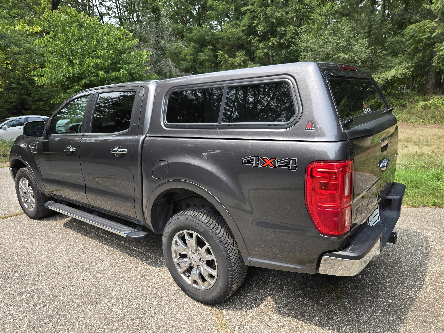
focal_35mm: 23
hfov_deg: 73.9
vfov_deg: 58.9
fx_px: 295
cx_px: 222
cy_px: 166
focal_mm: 5.4
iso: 25
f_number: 1.8
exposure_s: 1/349
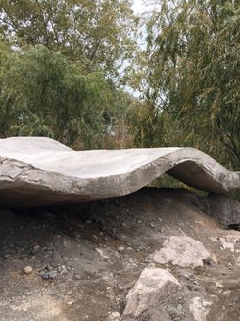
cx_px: 175
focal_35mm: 39
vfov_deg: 47.9
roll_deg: -0.2
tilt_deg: -1.4
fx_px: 361
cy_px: 161
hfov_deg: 36.1
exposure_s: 1/450
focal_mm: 4.15
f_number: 2.2
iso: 25
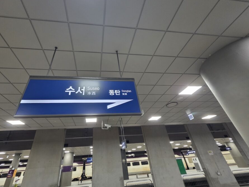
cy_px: 87
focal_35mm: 15
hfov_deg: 97.8
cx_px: 112
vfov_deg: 81.7
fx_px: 108
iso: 320
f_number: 1.9
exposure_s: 1/60
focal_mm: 2.2
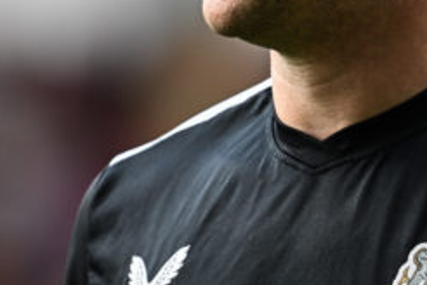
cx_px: 78
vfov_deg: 1.1
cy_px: -36
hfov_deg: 1.7
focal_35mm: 1220
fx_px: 14469
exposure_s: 1/640
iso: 400
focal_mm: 400
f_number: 4.5
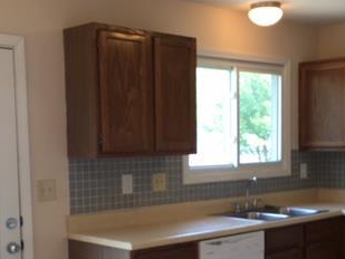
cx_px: 169
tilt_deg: -5.3
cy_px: 205
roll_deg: +0.6
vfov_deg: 24.1
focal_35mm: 60
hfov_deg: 32.2
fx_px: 598
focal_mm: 4.15
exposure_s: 1/40
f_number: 2.2
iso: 25
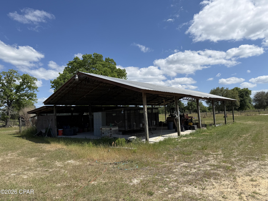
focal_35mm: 24
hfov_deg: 71.6
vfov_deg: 56.8
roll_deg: +2.6
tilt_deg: +3.7
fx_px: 186
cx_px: 134
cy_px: 100
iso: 80
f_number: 1.78
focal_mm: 6.76
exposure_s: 1/5714
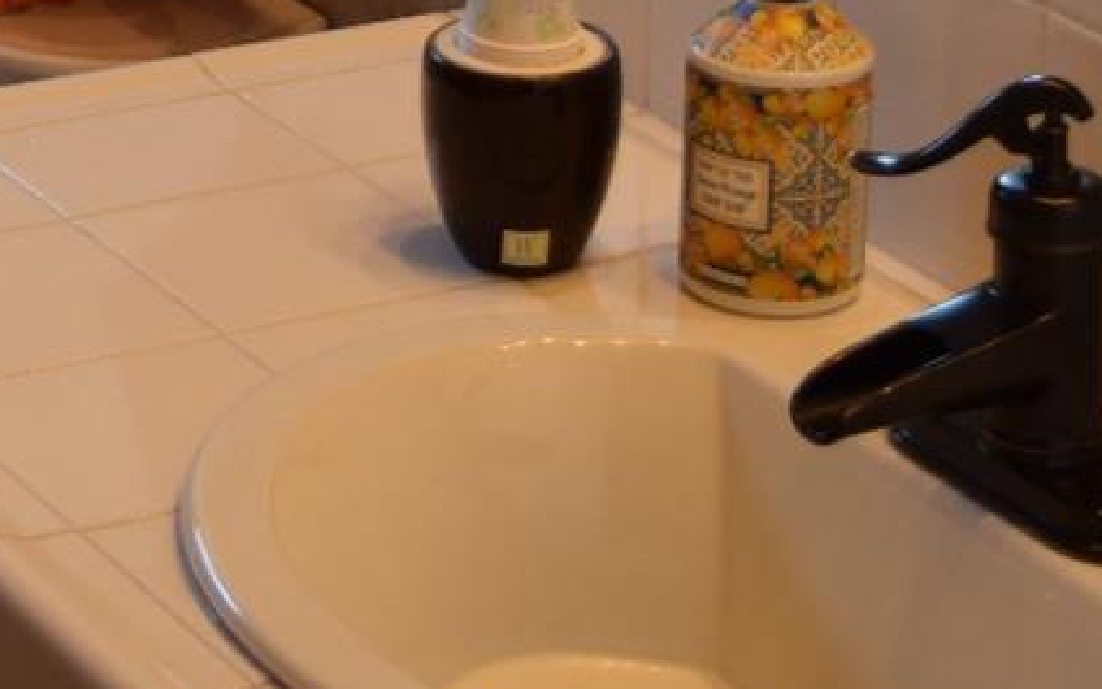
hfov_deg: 11.9
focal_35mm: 168
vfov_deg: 7.6
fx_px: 5040
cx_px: -520
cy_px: -434
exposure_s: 1/80
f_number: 4.5
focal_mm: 31
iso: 400
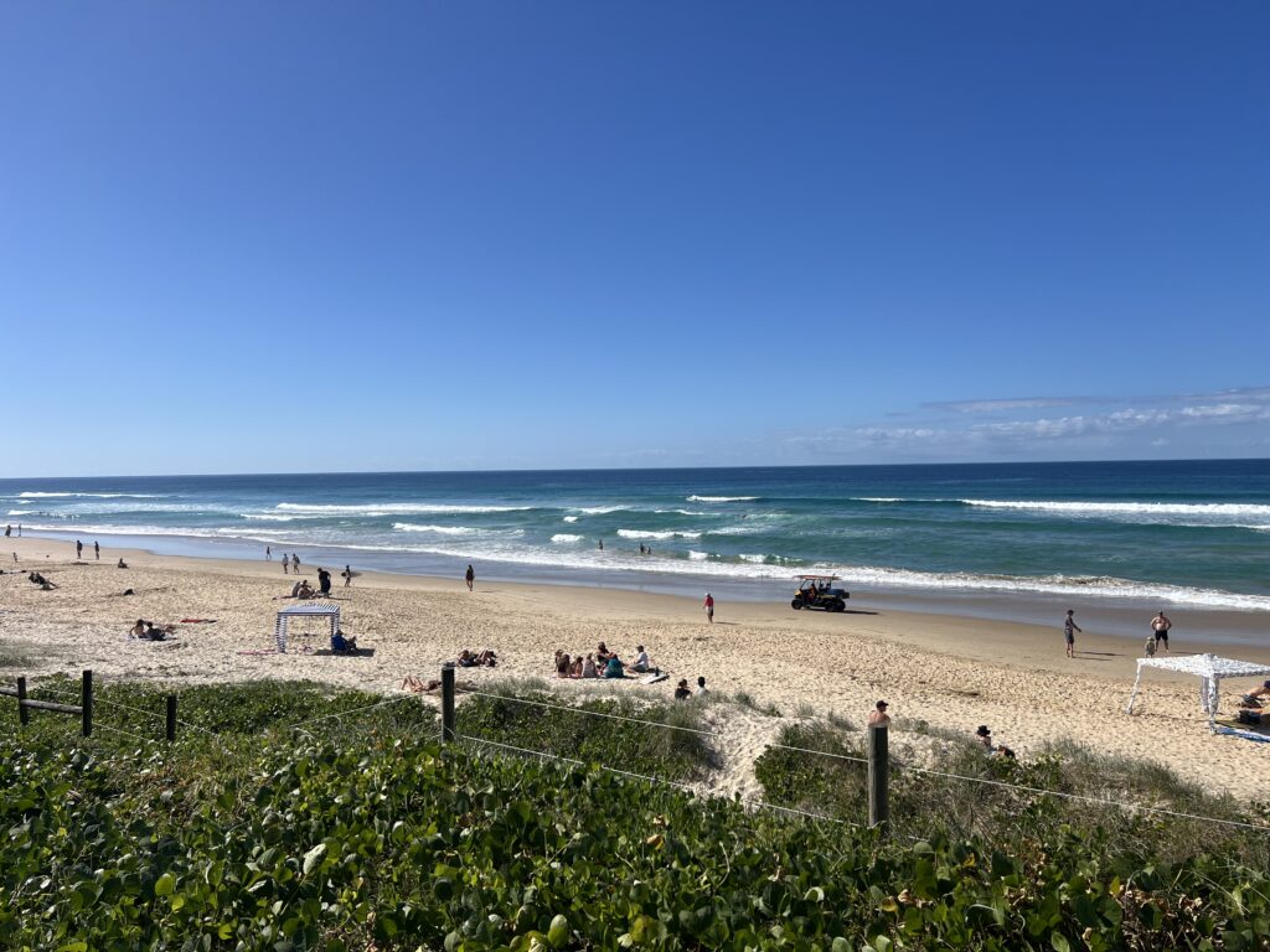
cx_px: 635
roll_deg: +1.8
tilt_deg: -0.8
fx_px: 954
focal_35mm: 26
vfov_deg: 53.1
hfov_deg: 67.3
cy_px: 476
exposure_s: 1/7463
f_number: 1.5
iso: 50
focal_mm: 5.7
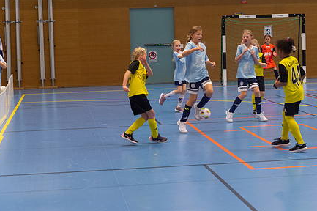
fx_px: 845
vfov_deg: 14.2
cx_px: 202
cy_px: 85
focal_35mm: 96
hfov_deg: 21.2
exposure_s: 1/400
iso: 4000
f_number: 3.5
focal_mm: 70
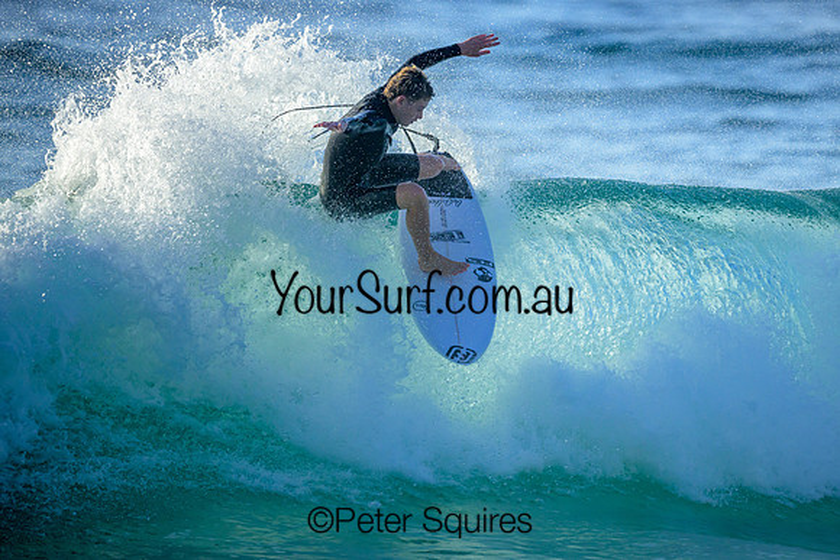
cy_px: 311
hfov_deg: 2.2
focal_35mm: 943
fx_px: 22015
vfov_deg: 1.5
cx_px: 495
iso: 560
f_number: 6.3
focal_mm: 800
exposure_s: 1/2500
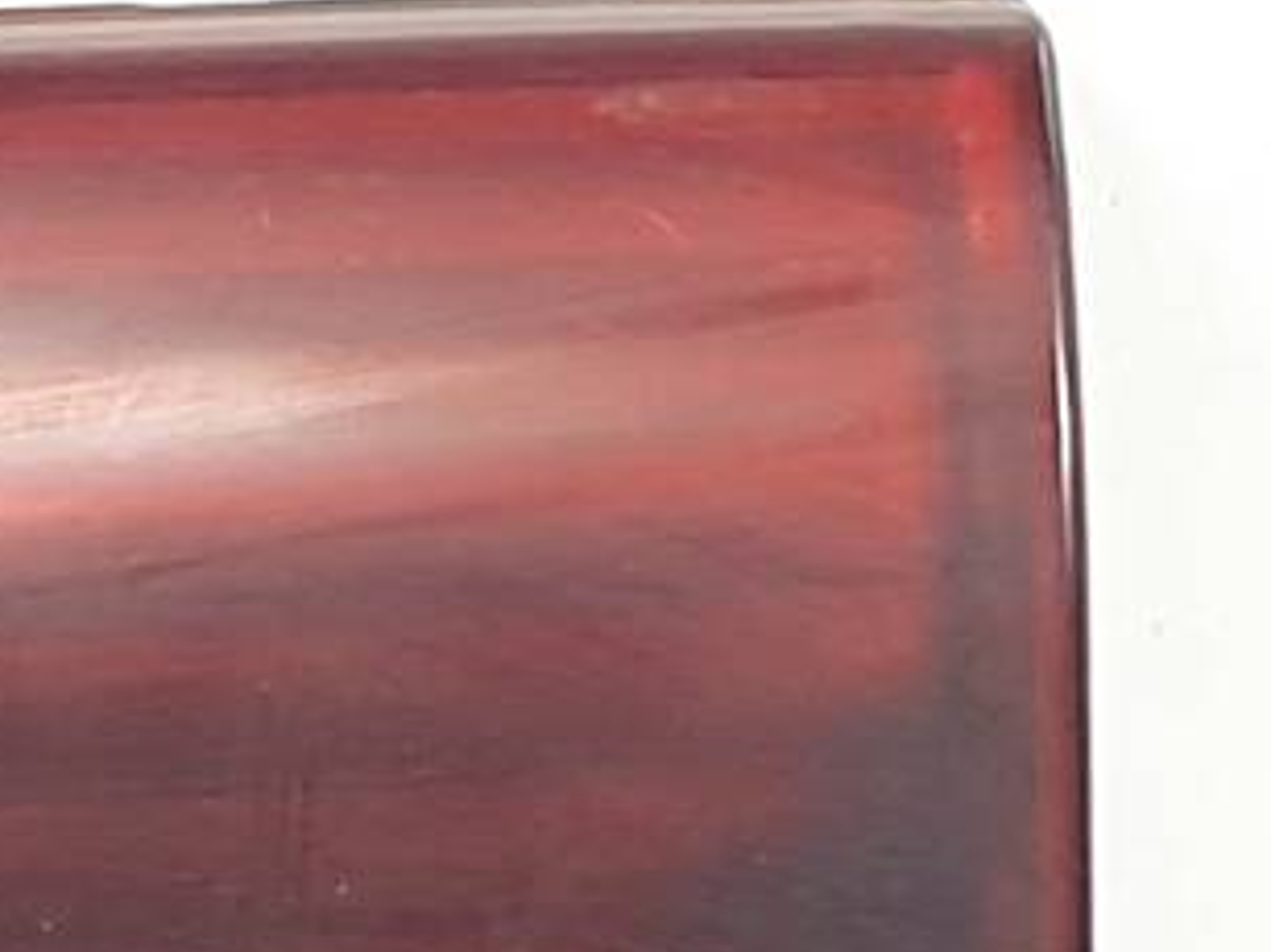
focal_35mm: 122
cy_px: 1714
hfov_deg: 13.0
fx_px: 4478
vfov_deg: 11.3
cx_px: -1619
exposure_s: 1/129
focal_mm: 4.3
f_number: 2.4
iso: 50
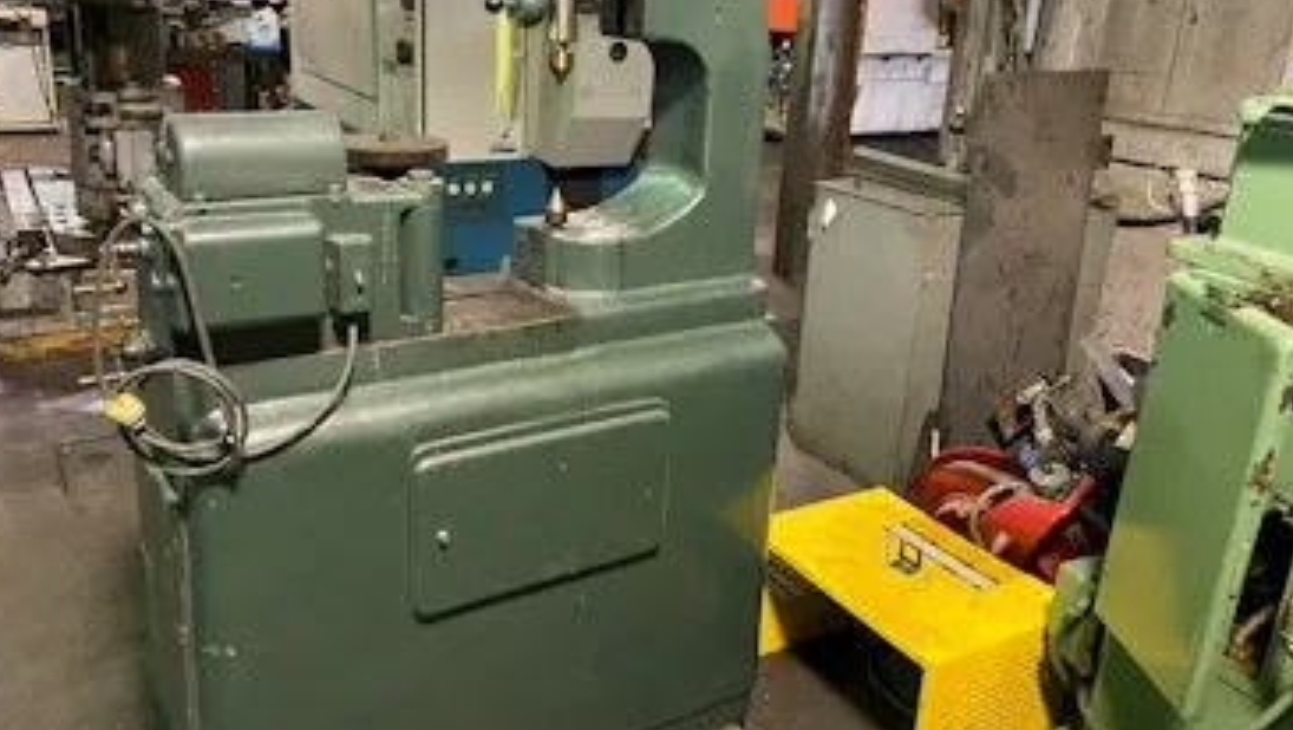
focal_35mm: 31
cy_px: 305
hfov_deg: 62.5
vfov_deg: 37.8
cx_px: 599
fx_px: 1064
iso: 640
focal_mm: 4.25
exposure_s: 1/30
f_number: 1.8
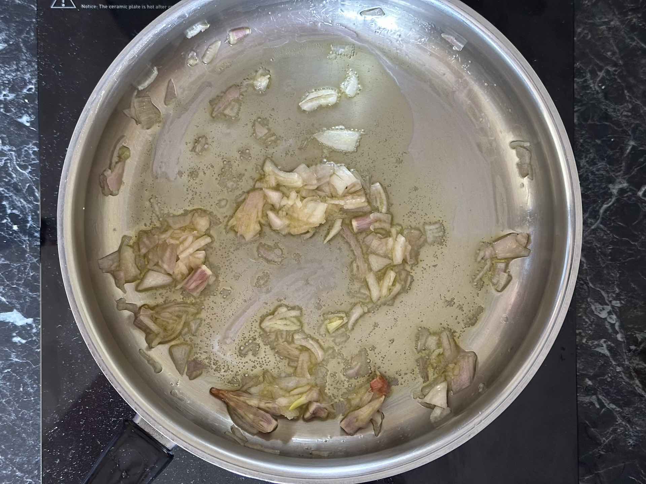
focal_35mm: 48
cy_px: 242
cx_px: 323
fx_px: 896
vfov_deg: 30.3
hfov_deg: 39.7
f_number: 1.78
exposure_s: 1/40
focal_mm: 6.86
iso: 500
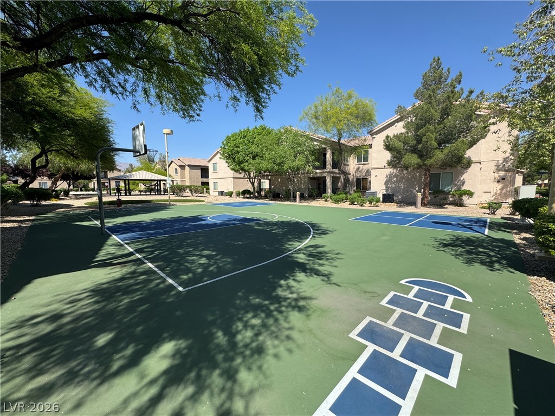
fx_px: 224
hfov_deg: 102.1
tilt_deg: -5.6
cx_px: 278
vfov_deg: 85.7
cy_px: 208
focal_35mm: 14
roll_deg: -0.1
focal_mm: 2.22
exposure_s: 1/1709
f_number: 2.2
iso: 50
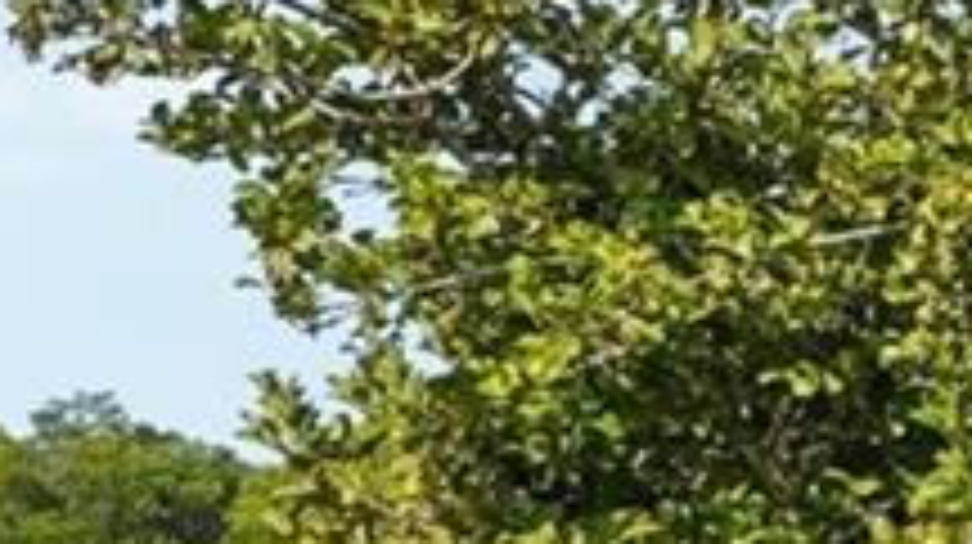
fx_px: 4995
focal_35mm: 194
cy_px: 652
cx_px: 3339
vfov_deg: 6.2
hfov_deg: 8.4
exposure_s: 1/30
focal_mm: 25
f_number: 20
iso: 125
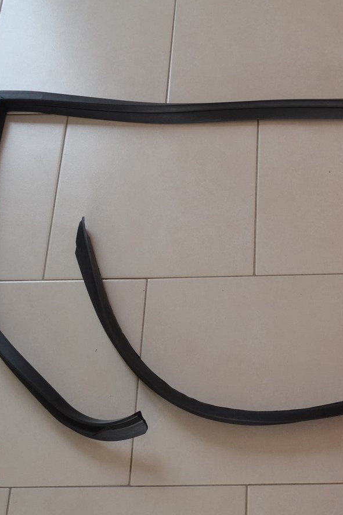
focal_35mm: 65
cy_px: 295
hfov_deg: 20.4
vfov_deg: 30.9
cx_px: 330
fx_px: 929
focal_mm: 24
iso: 400
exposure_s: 1/50
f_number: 4
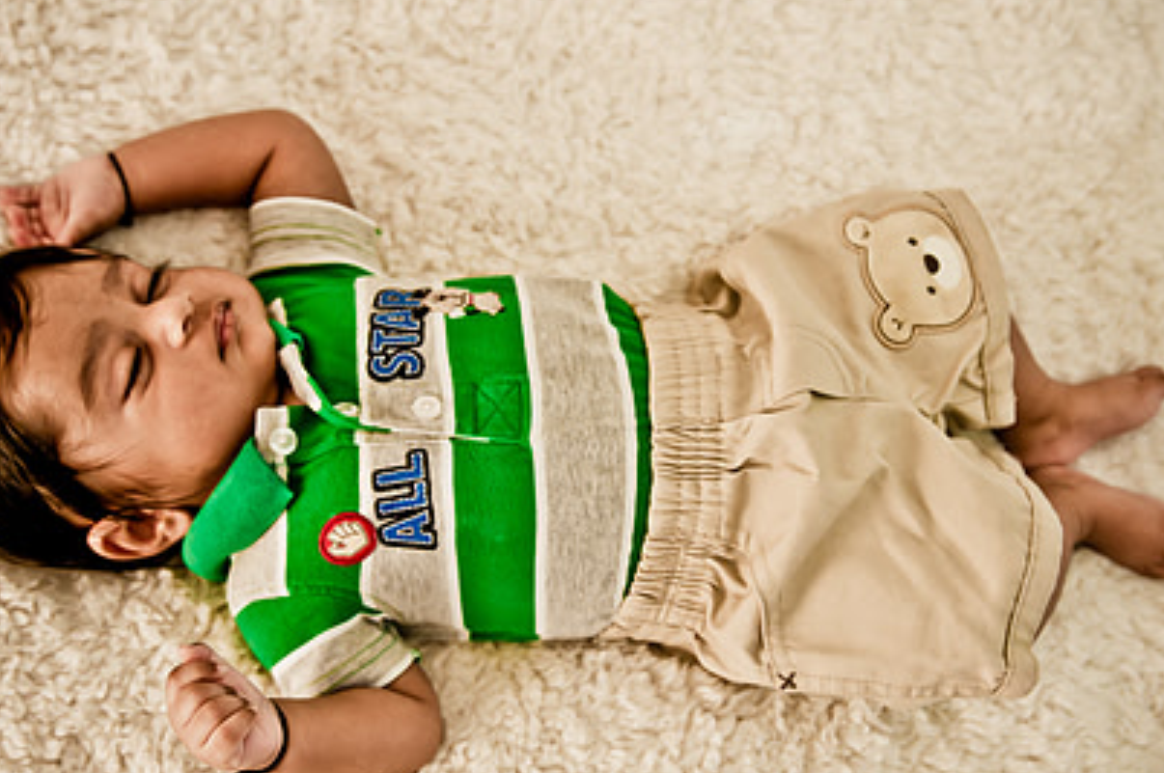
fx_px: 1679
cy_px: 418
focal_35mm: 52
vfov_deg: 25.9
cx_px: 570
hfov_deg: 38.2
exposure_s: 1/100
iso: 100
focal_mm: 24
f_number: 2.8
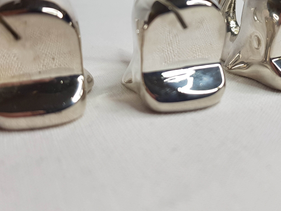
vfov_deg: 32.6
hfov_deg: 43.2
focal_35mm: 43
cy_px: 41
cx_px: 189
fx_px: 349
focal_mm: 4.2
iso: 40
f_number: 1.7
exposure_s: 1/151
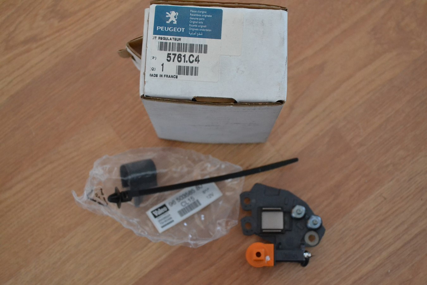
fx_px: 623
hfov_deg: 37.9
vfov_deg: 25.8
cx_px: 214
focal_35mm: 52
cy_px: 142
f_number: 5
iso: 3200
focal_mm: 35
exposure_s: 1/30
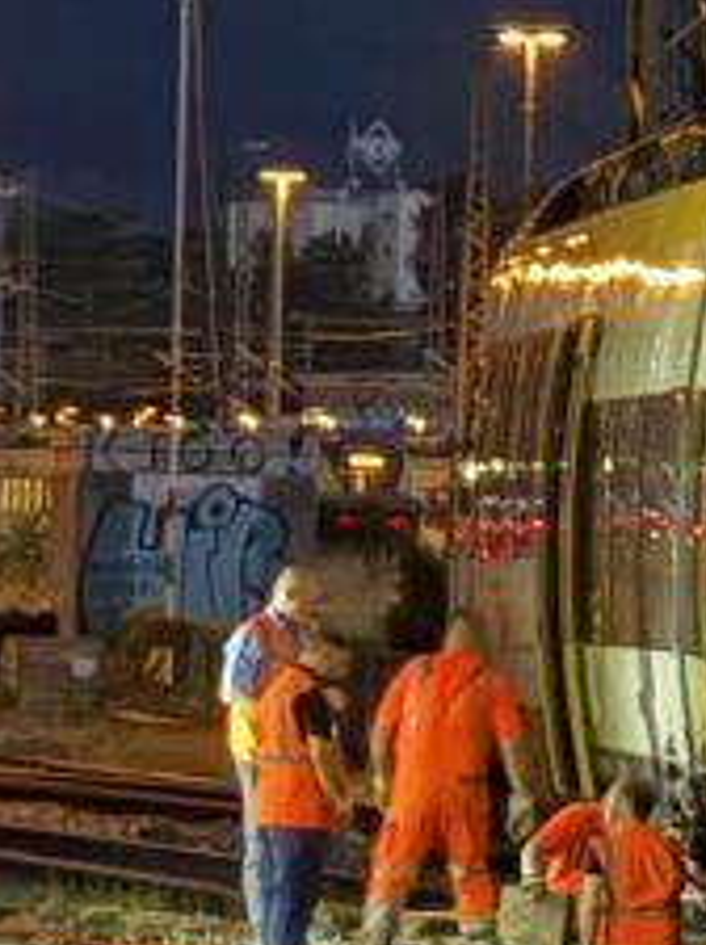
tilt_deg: -0.6
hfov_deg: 2.7
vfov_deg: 3.6
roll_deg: -1.9
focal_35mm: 547
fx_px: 14917
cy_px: 865
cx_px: 1269
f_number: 2.8
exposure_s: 1/8
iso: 2500
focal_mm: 15.66
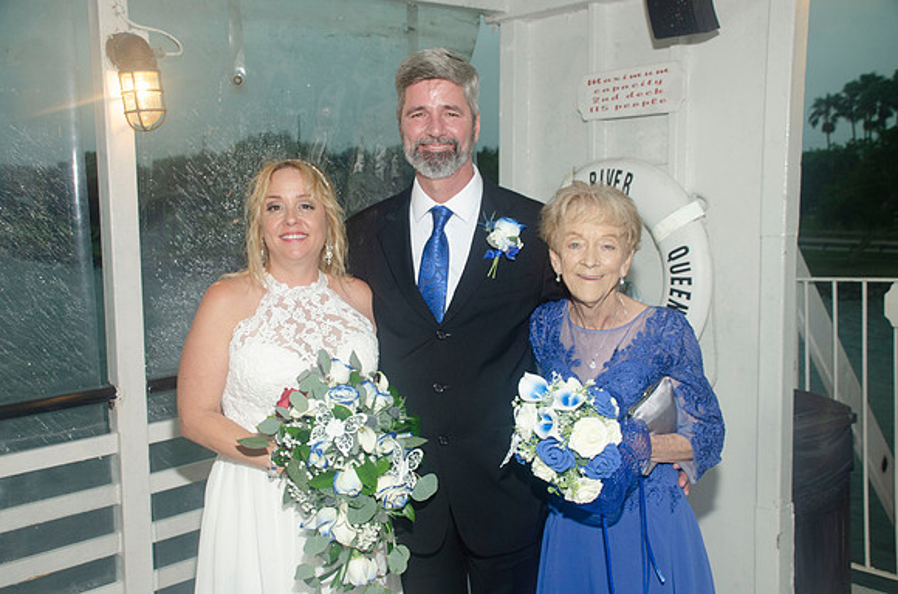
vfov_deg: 34.1
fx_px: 971
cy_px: 297
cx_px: 449
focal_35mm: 39
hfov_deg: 49.6
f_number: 5.6
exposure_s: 1/100
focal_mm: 26
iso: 400
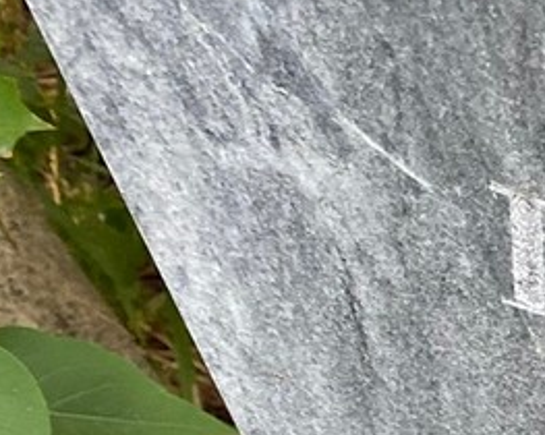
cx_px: 1287
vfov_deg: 10.3
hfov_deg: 11.6
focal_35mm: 139
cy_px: 864
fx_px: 2240
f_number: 1.8
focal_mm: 4.25
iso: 125
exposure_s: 1/110
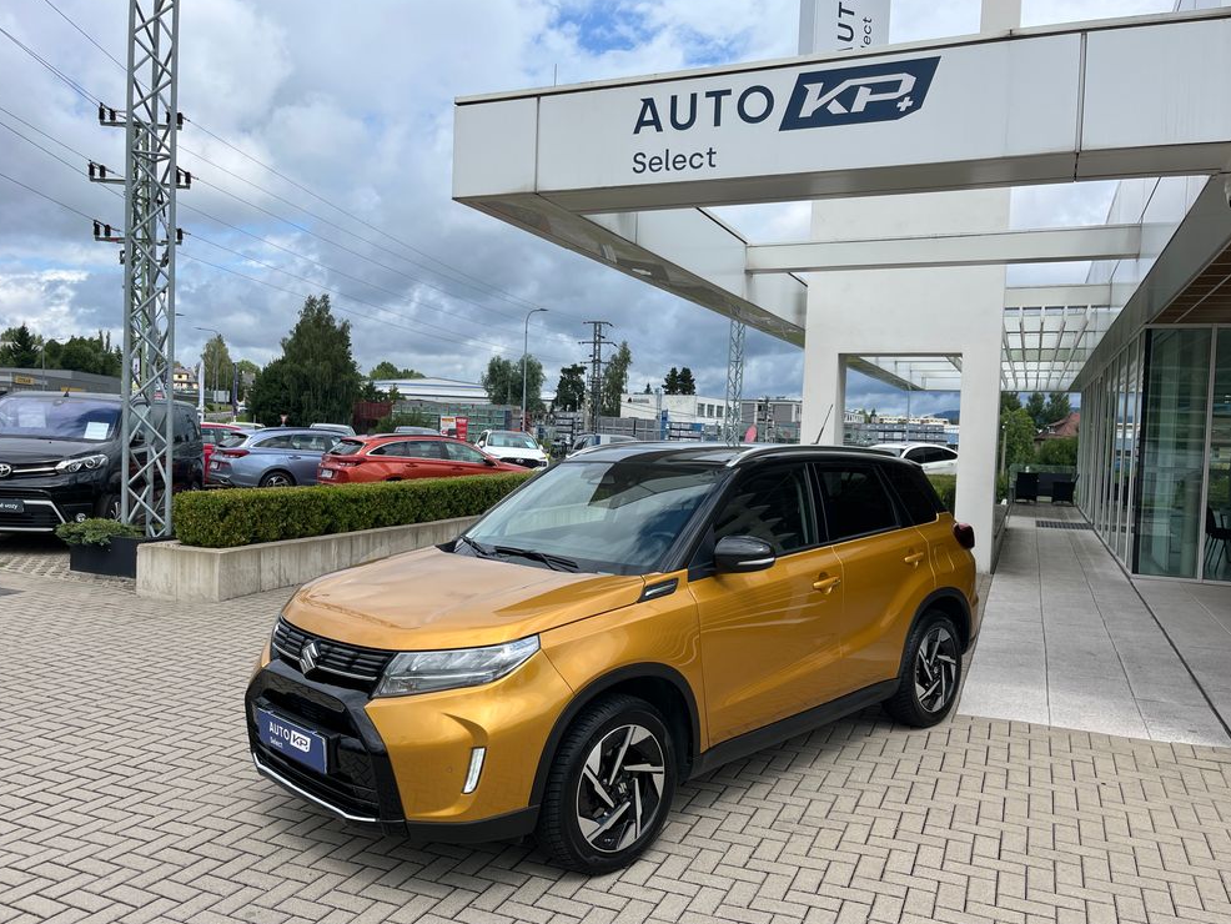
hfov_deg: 65.3
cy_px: 463
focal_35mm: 27
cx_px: 620
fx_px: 960
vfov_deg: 51.4
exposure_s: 1/4149
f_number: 1.6
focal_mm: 5.1
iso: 50
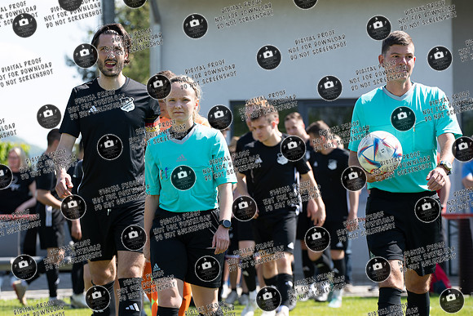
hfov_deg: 15.2
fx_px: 1771
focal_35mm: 135
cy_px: 168
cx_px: 188
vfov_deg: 10.2
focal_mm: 110
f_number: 4
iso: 160
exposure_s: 1/640
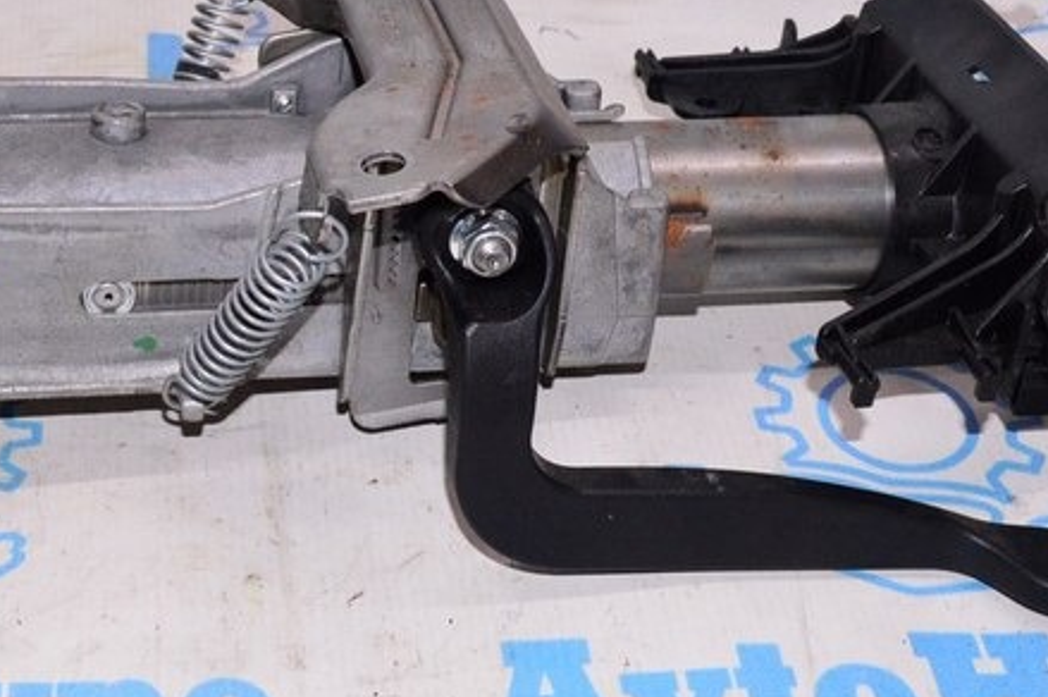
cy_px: 335
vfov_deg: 17.7
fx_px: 2240
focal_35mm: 77
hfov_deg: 25.5
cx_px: 95
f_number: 8
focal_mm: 22
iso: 1600
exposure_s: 1/200
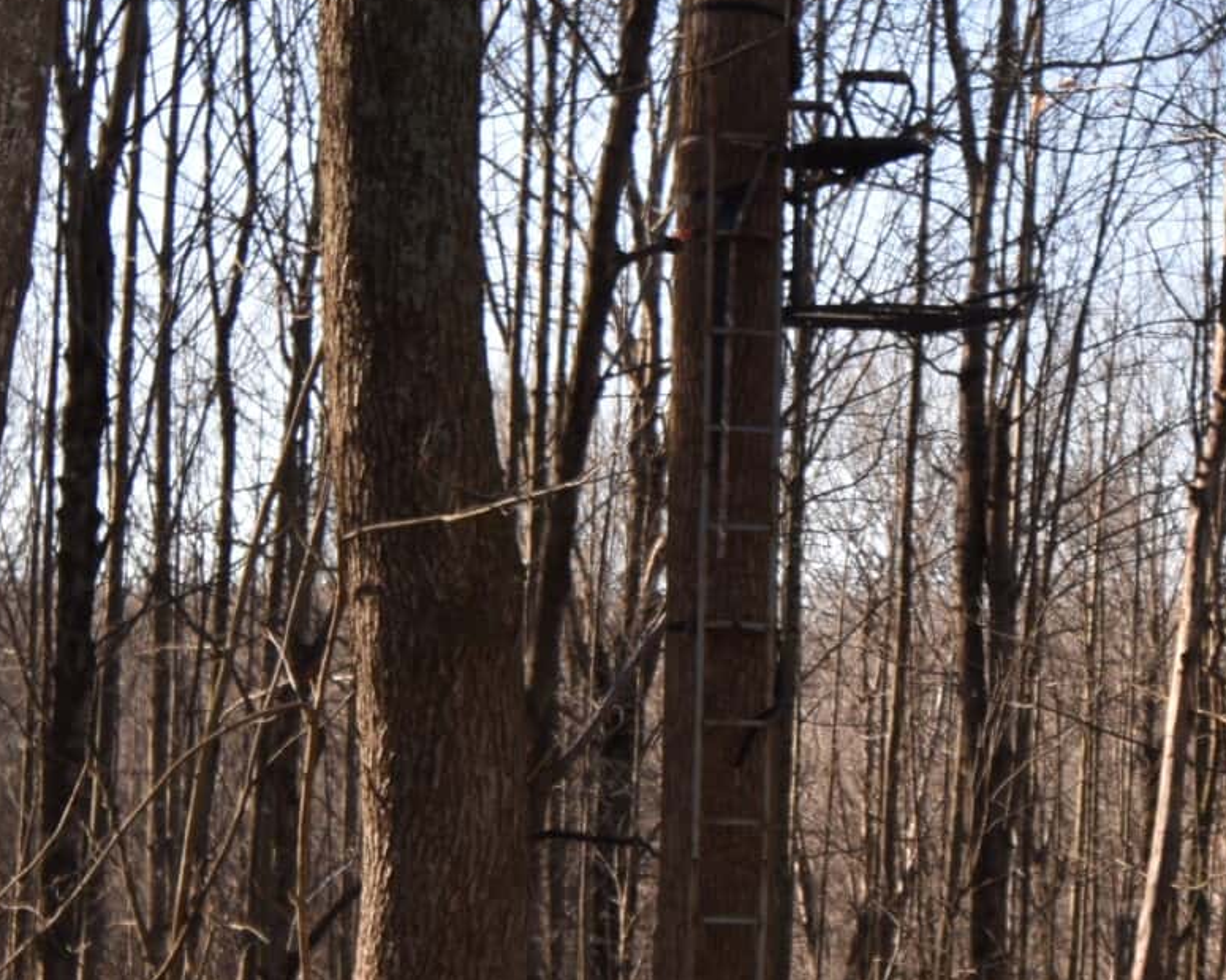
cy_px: 668
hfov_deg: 20.4
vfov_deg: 16.5
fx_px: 3374
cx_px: 944
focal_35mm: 93
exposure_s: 1/160
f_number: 5.6
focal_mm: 20
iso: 100
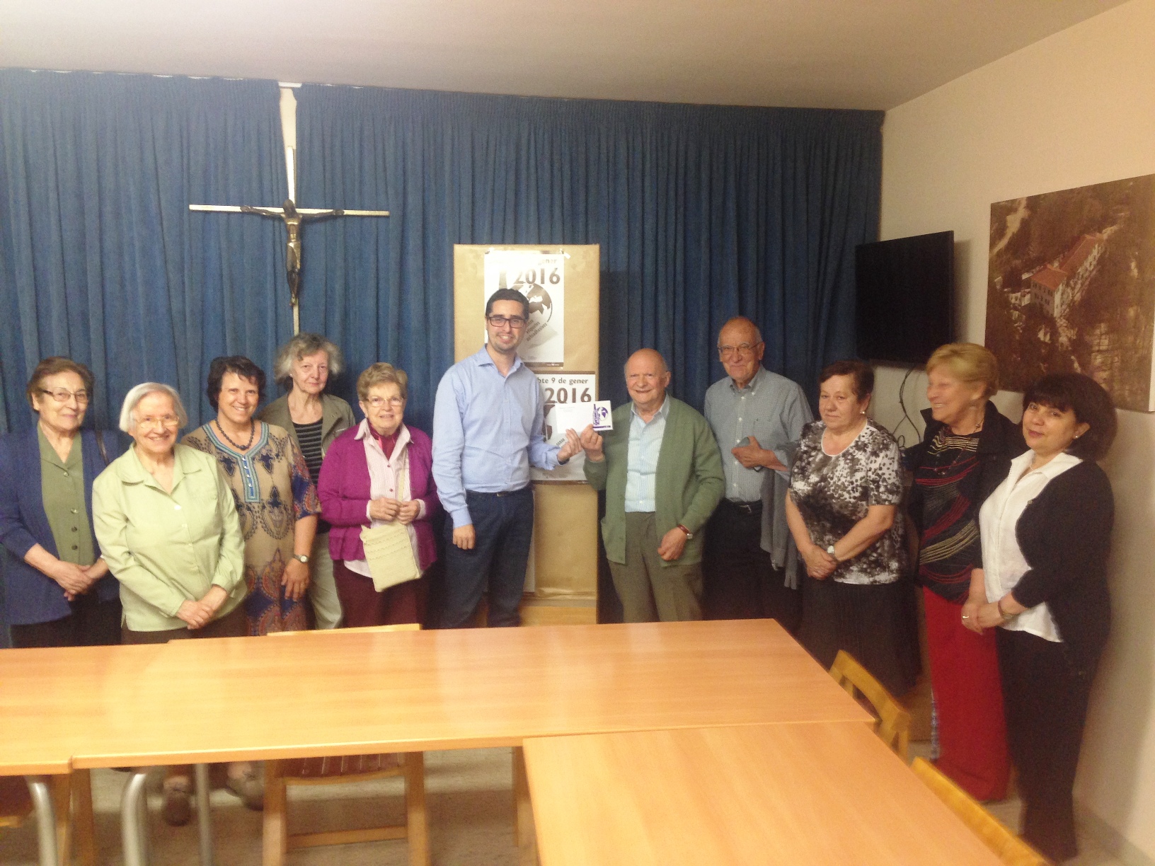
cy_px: 433
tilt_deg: -6.4
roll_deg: -0.1
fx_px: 1101
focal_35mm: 33
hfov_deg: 55.4
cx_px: 578
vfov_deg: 42.9
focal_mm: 4.12
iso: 125
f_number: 2.4
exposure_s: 1/20
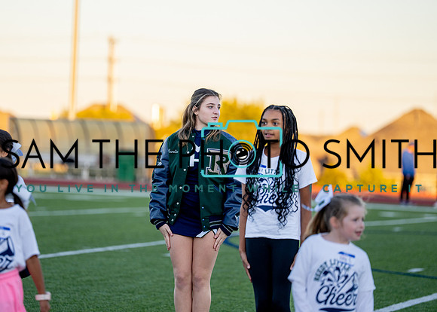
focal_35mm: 174
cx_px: 193
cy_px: 151
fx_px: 2156
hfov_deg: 11.6
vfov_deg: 8.3
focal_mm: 158
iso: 500
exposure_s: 1/1250
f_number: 2.8
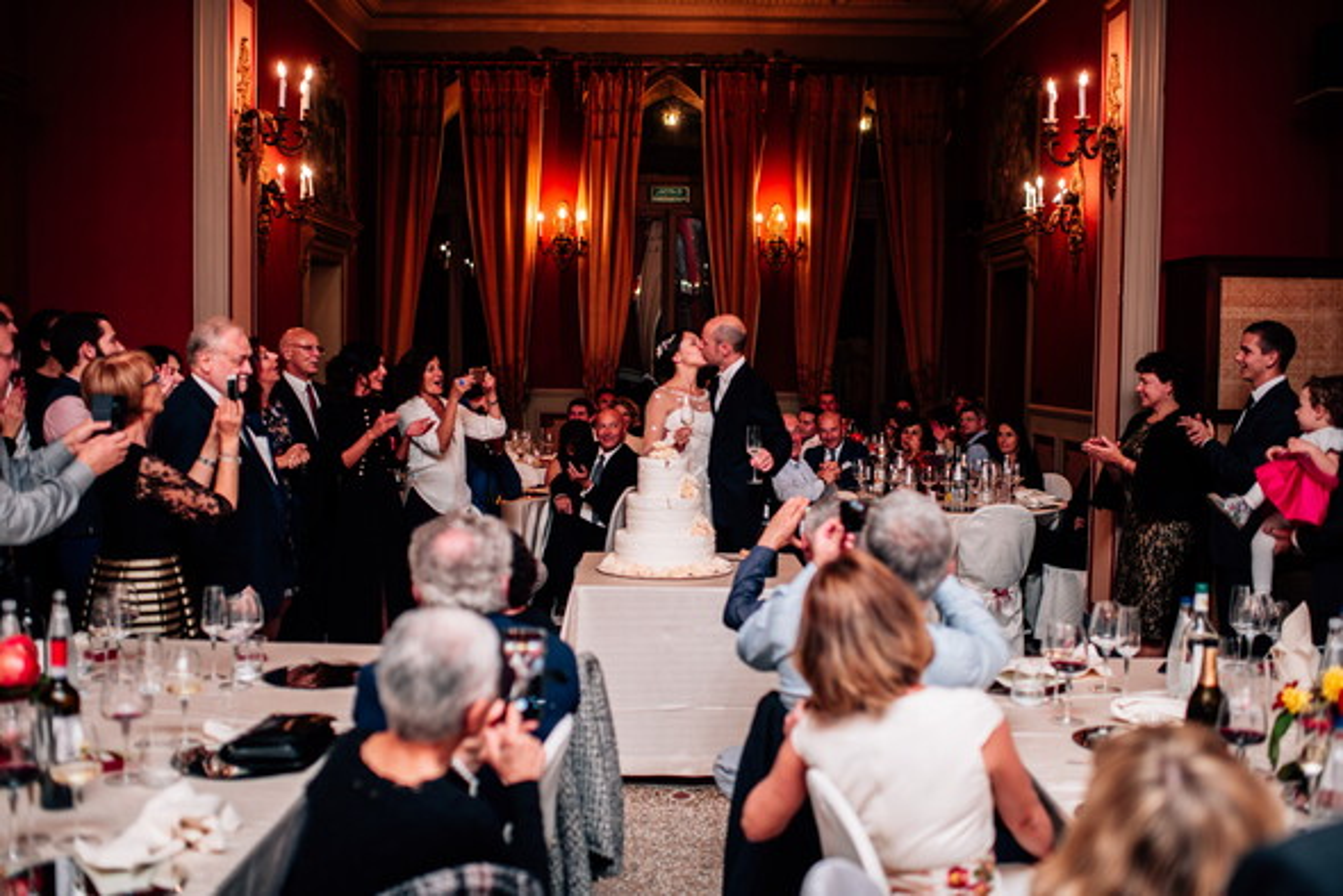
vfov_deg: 37.9
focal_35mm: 35
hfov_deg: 54.4
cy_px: 448
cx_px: 672
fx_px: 1306
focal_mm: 35
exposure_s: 1/125
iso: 160
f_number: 2
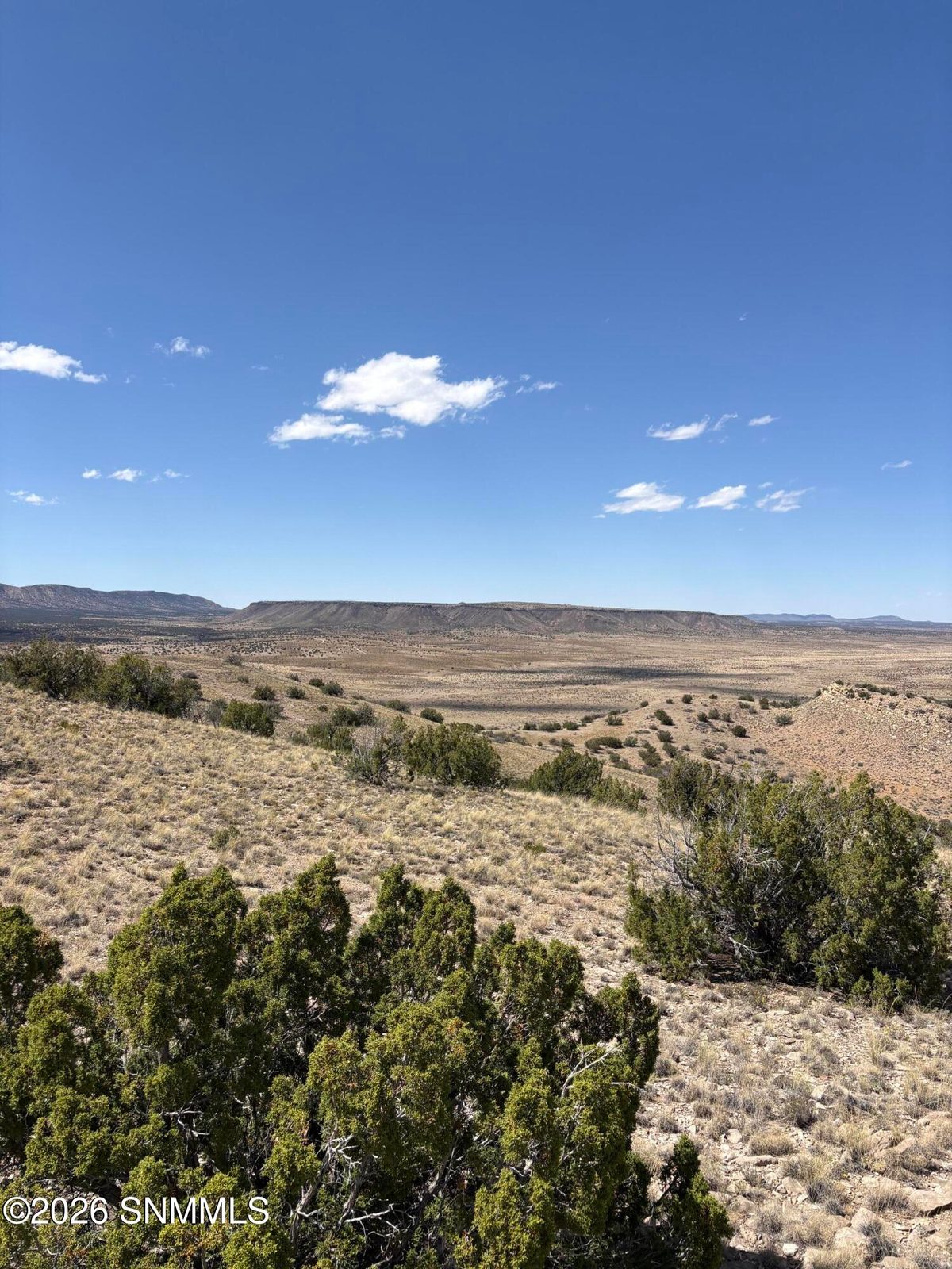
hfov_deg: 53.1
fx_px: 953
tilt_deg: +0.2
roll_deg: -0.4
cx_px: 476
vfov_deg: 67.3
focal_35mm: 26
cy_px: 634
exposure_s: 1/4065
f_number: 1.6
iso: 50
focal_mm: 5.96
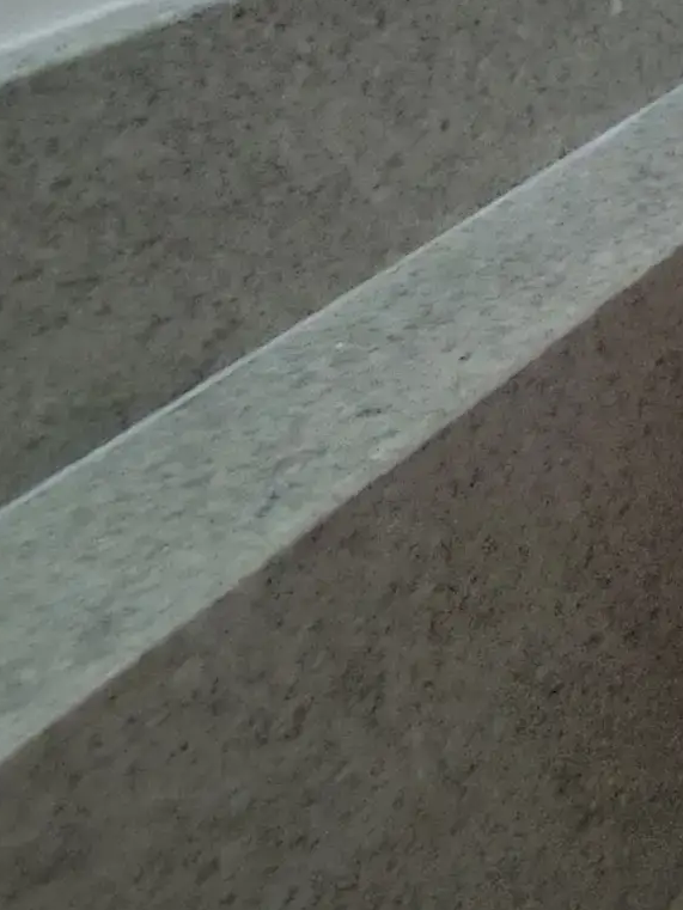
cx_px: 1697
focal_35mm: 69
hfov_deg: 13.9
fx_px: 1815
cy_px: -347
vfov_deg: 23.9
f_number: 2.2
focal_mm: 1.65
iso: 200
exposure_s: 1/60
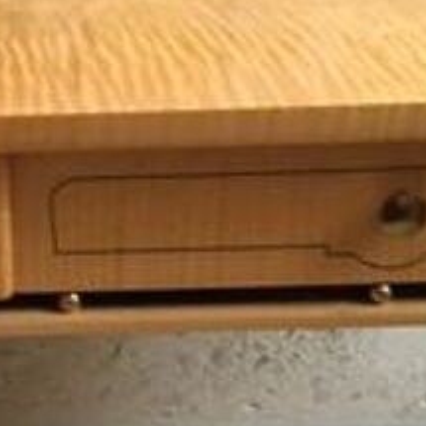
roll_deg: +1.2
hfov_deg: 14.3
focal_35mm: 119
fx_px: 1657
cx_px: -48
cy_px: 569
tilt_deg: -32.7
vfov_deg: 14.0
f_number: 2.2
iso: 200
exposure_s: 1/20
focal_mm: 4.15
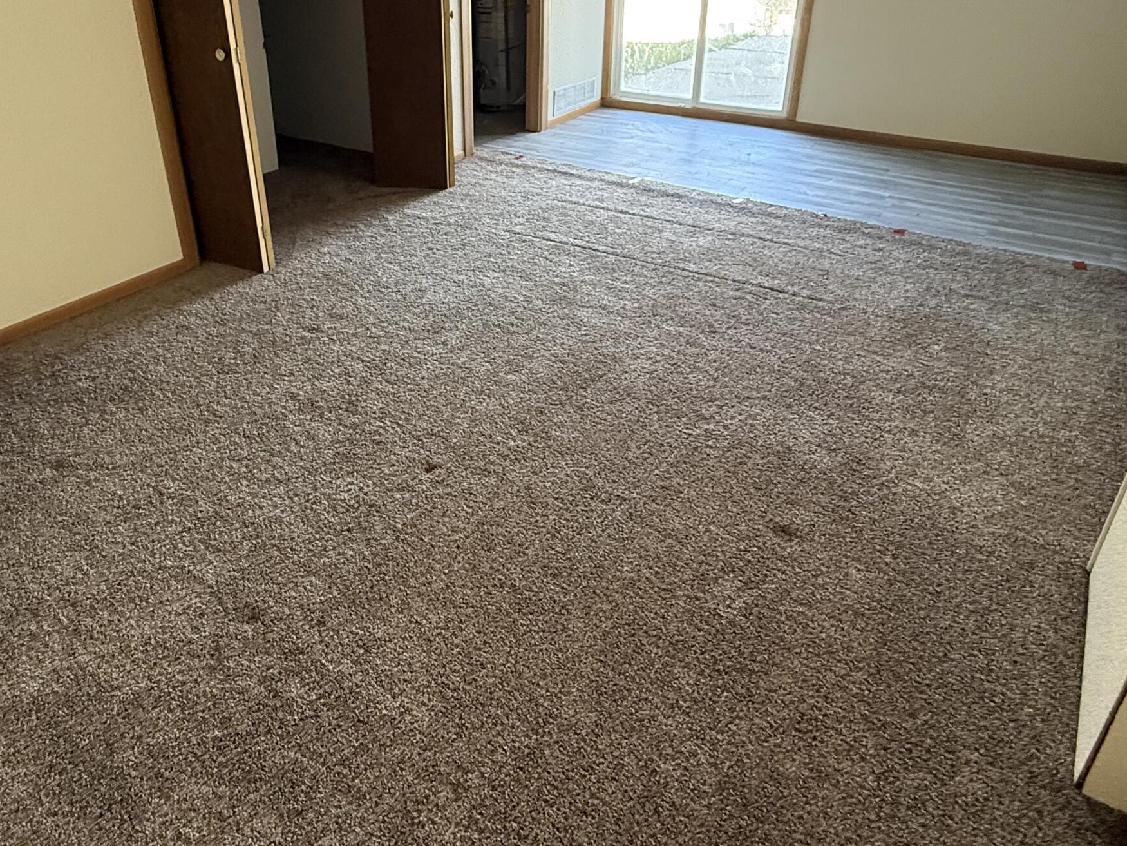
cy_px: 273
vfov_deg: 55.5
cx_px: 453
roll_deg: +1.8
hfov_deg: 70.9
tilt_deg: -24.1
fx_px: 781
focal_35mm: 24
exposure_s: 1/72
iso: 320
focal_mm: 2.22
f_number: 2.2
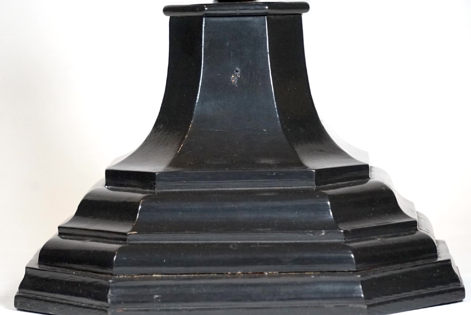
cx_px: 220
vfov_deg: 5.8
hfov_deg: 8.6
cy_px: 168
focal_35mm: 239
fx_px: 3128
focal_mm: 145
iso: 2500
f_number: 5.6
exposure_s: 1/250
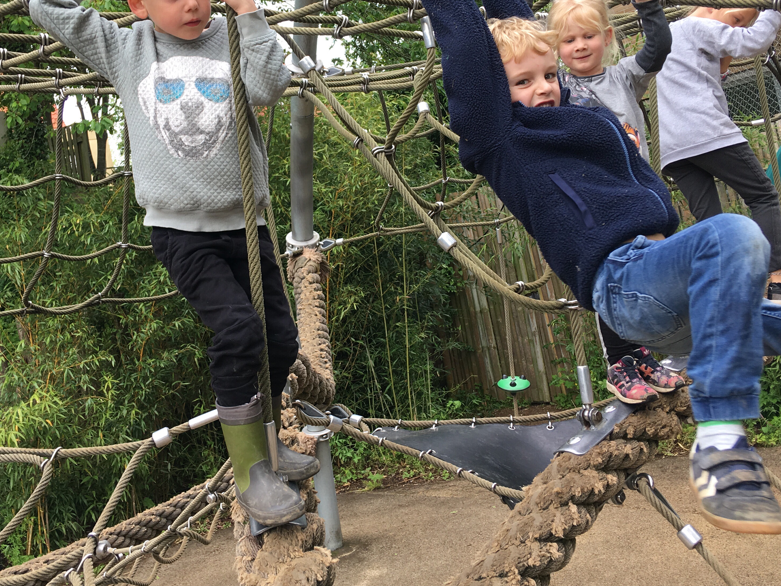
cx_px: 327
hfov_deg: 46.6
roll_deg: +13.1
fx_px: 902
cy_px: 218
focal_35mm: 40
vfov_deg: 35.7
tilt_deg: +2.3
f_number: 2.2
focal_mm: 4.15
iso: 25
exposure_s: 1/211
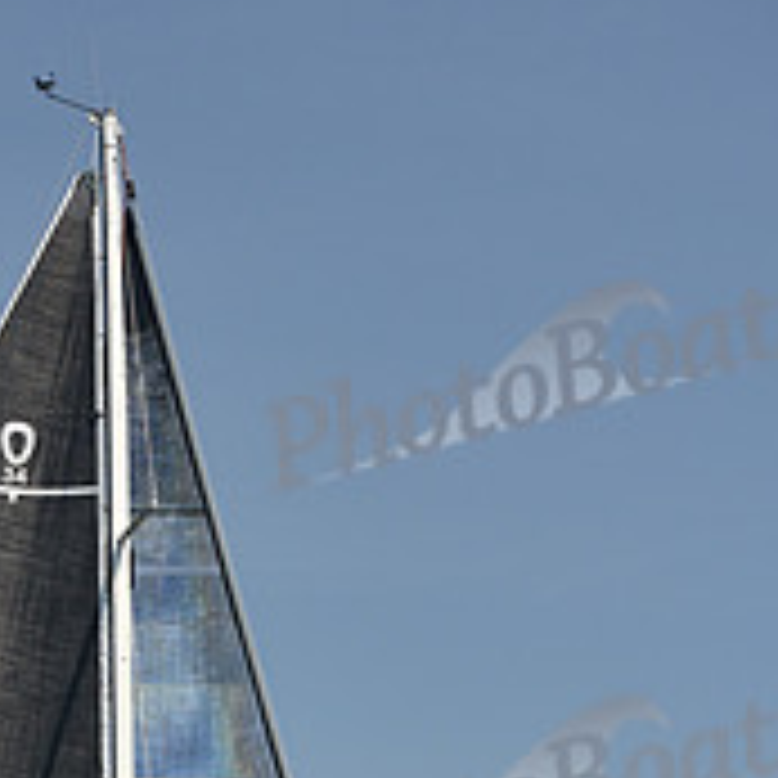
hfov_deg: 8.7
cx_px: 34
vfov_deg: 8.6
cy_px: 1088
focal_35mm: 200
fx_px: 5086
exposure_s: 1/800
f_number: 5
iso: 250
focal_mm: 70
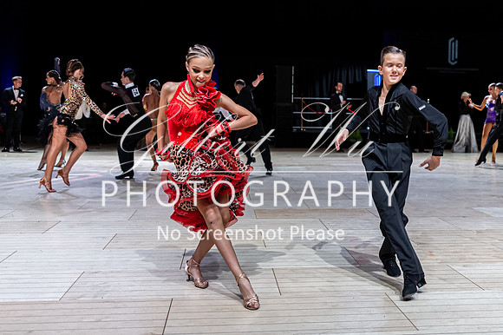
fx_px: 577
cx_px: 295
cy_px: 141
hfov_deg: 46.9
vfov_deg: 32.3
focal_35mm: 41
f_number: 2.8
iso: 3200
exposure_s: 1/400
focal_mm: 35
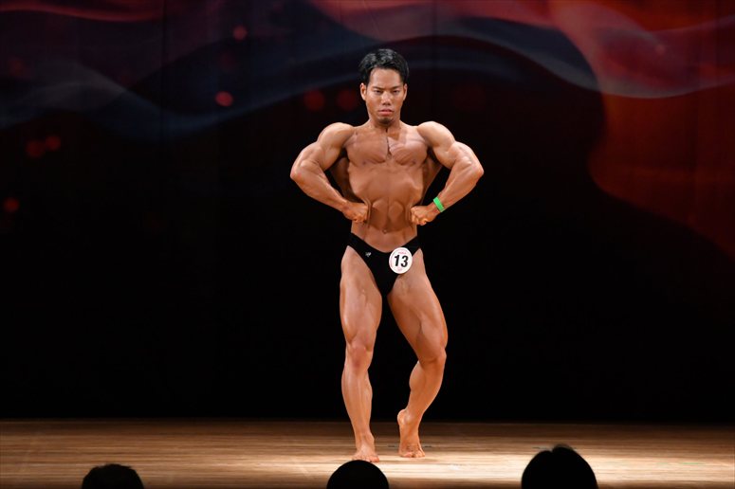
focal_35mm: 270
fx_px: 5510
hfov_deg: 7.6
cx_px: 368
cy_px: 244
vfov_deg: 5.1
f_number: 5.6
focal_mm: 180
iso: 4000
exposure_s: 1/400
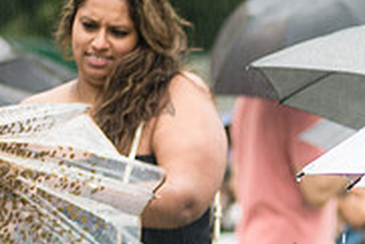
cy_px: 461
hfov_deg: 4.9
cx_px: 665
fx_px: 4211
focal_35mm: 415
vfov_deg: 3.3
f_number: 4
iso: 400
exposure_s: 1/125
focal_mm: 105
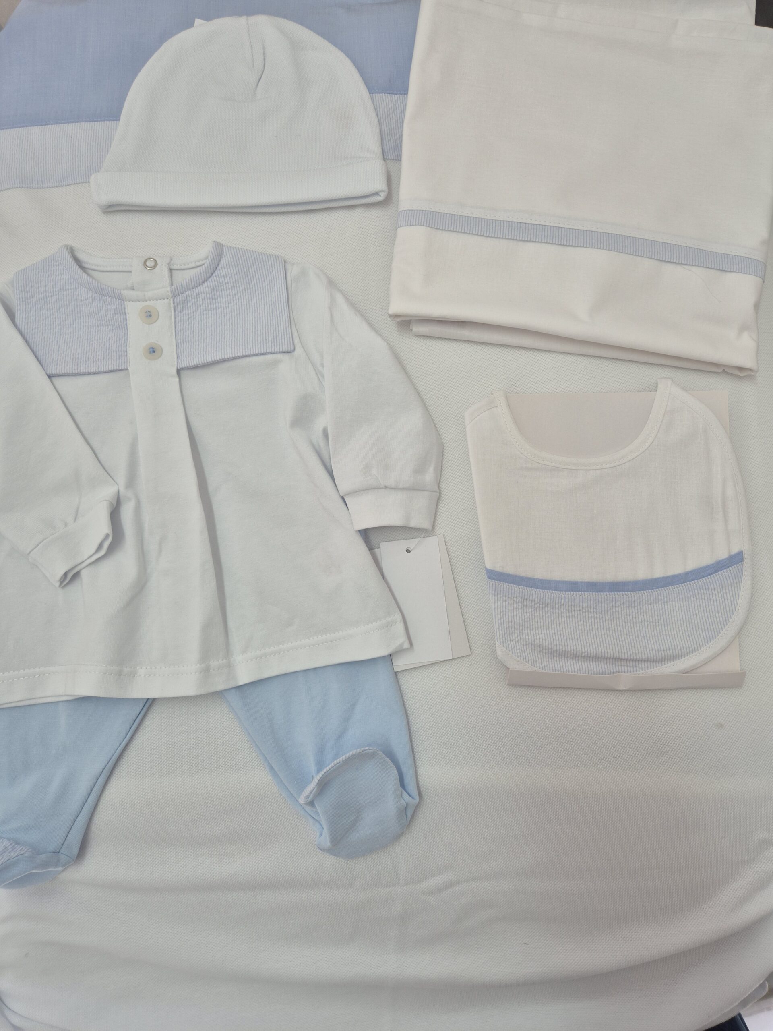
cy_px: 516
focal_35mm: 23
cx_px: 386
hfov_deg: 58.9
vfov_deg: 73.9
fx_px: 685
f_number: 1.8
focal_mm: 5.4
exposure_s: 1/100
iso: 40
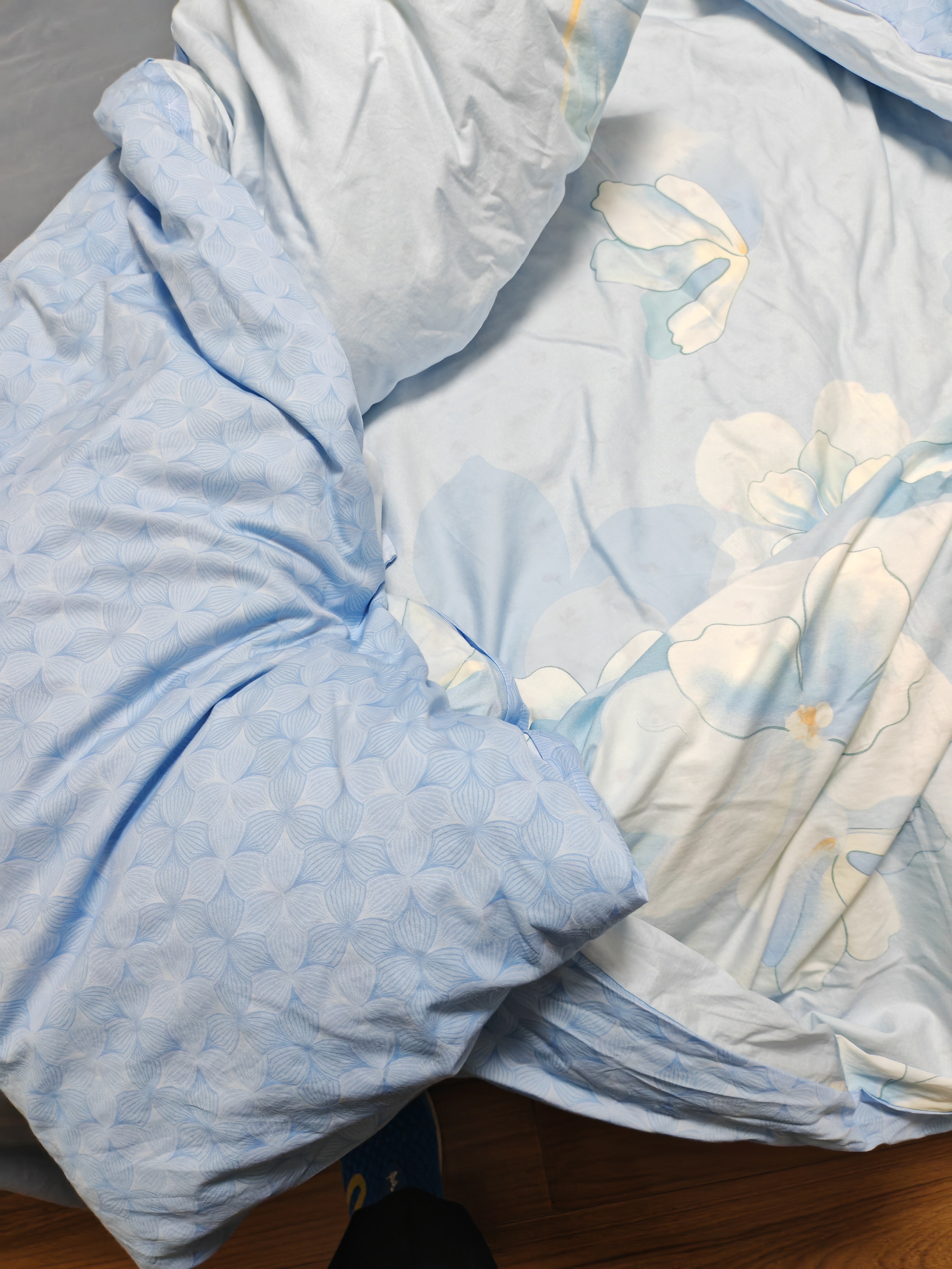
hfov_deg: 51.4
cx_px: 476
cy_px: 634
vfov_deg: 65.3
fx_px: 990
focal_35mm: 27
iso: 500
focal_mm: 5.52
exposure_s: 1/50
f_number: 1.9
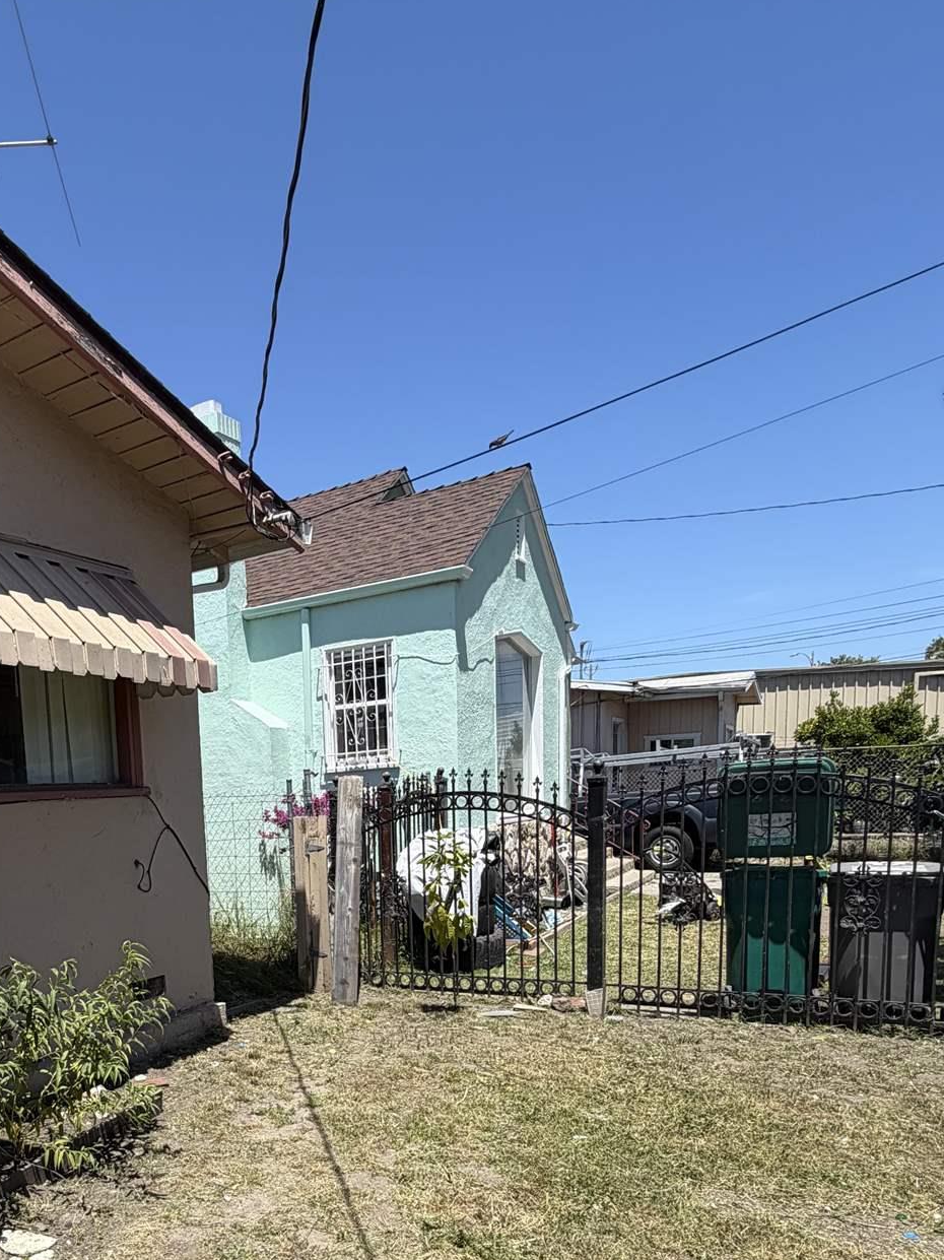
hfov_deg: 50.1
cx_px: 197
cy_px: 945
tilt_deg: -8.7
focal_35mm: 26
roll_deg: +3.8
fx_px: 946
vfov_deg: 63.4
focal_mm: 2.22
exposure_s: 1/770
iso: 25
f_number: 2.2
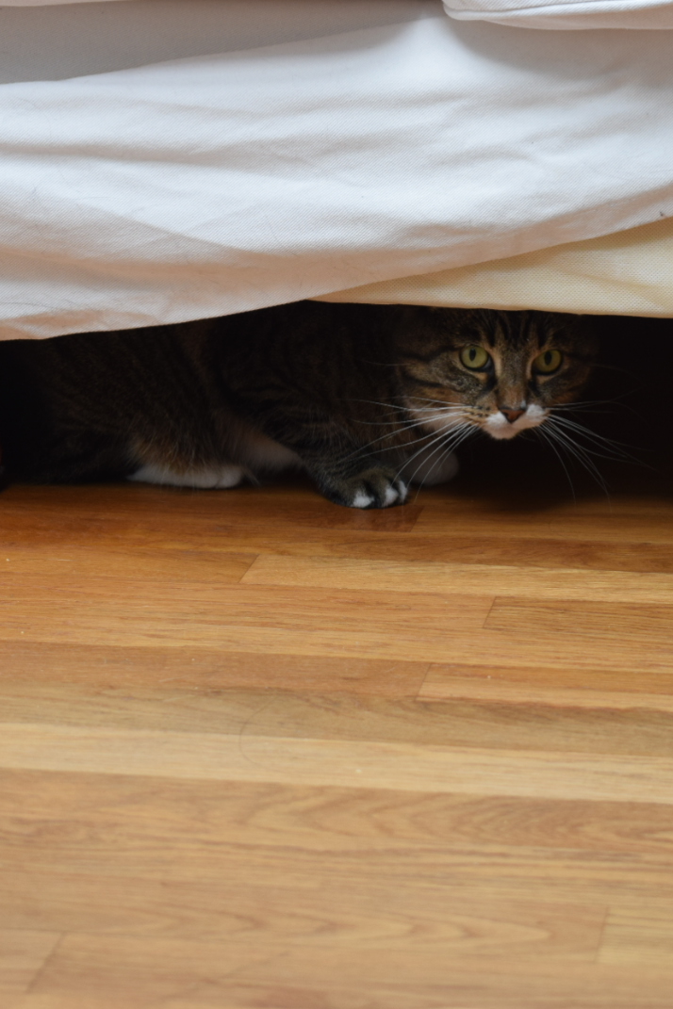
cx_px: 447
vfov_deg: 16.4
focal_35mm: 125
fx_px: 3498
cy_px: 501
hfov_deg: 11.0
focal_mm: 55
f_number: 5.6
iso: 400
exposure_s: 1/60
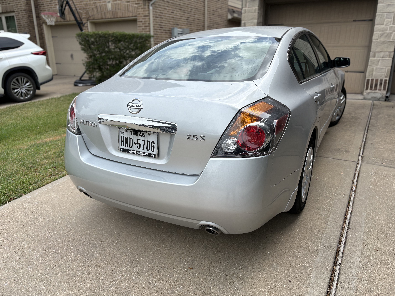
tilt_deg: -16.9
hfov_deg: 67.3
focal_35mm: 26
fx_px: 297
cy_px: 148
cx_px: 198
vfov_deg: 53.1
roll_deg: +1.4
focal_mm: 5.96
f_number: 1.6
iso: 50
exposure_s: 1/2538
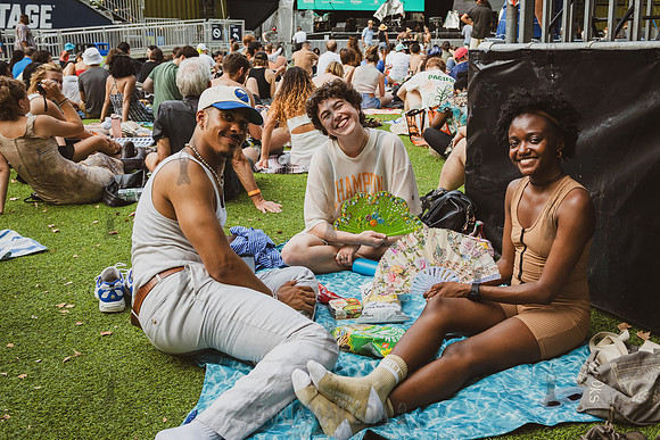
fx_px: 671
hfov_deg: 52.3
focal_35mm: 37
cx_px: 355
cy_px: 193
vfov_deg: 36.3
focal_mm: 32
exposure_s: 1/1000
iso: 800
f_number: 5
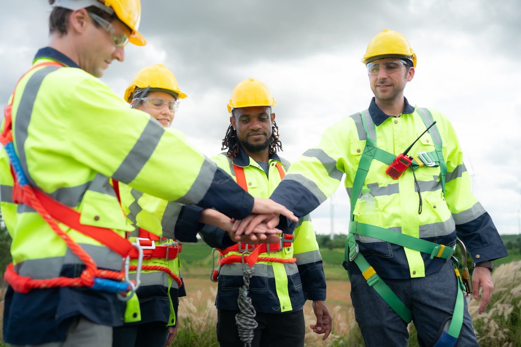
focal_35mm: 35
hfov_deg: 54.4
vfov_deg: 37.8
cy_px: 174
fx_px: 506
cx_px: 260
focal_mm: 35
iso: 320
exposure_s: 1/200
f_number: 2.5
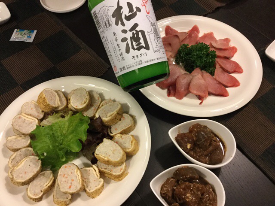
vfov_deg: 45.4
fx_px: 246
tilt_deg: -59.8
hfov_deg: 58.4
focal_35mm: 31
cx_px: 138
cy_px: 103
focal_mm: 3.3
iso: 160
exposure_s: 1/30
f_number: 2.4
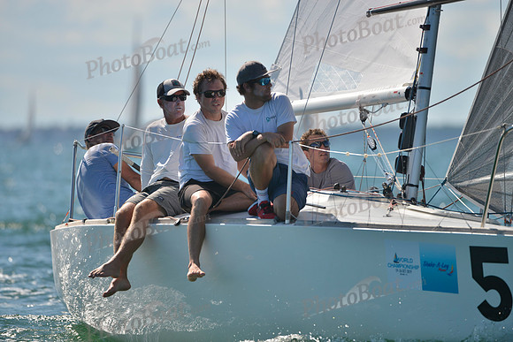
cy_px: 171
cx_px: 256
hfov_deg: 5.2
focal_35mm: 400
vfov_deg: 3.4
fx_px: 5701
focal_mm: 400
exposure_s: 1/2000
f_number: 4
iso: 200
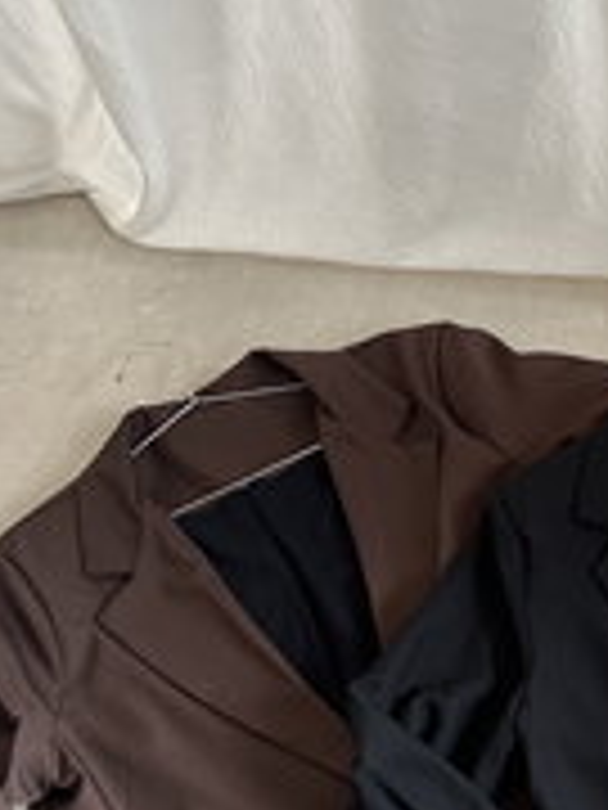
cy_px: 511
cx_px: 712
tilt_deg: -55.9
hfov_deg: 19.6
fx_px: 1663
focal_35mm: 71
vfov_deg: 27.3
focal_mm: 6.86
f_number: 1.78
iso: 80
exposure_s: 1/350
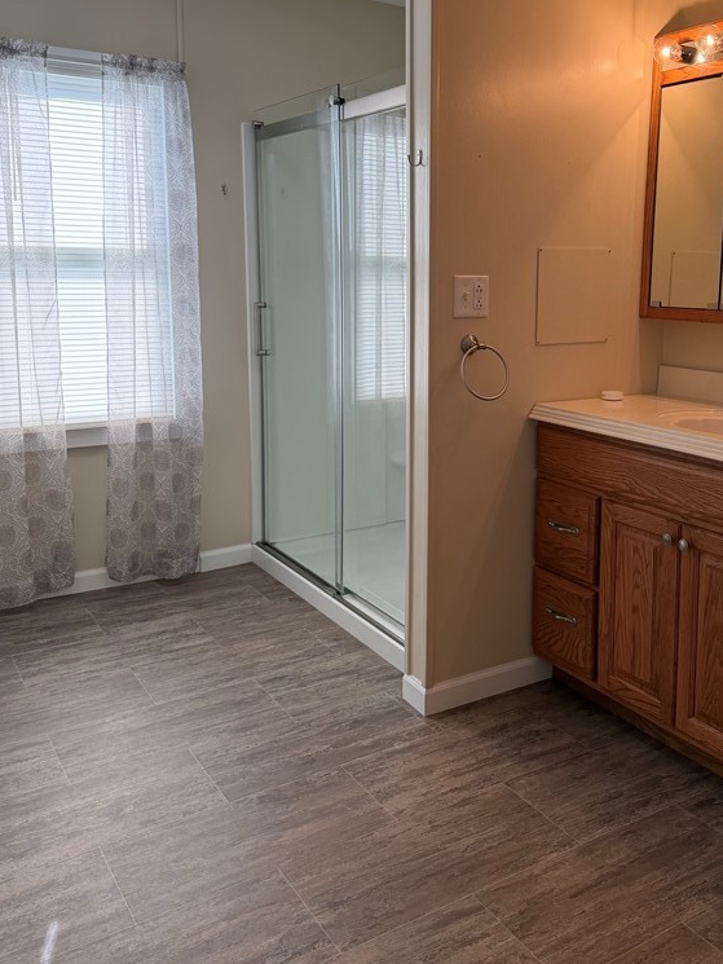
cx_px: 459
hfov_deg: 42.6
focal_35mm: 33
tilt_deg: -7.3
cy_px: 383
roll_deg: -1.2
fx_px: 919
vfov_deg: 54.9
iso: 80
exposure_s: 1/171
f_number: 1.78
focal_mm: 6.76
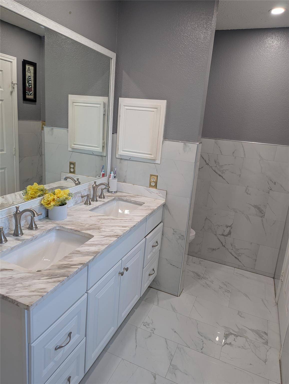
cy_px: 192
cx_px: 144
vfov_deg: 71.5
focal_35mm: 24
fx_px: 266
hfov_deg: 56.9
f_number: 1.85
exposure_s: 1/30
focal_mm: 6.81
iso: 53
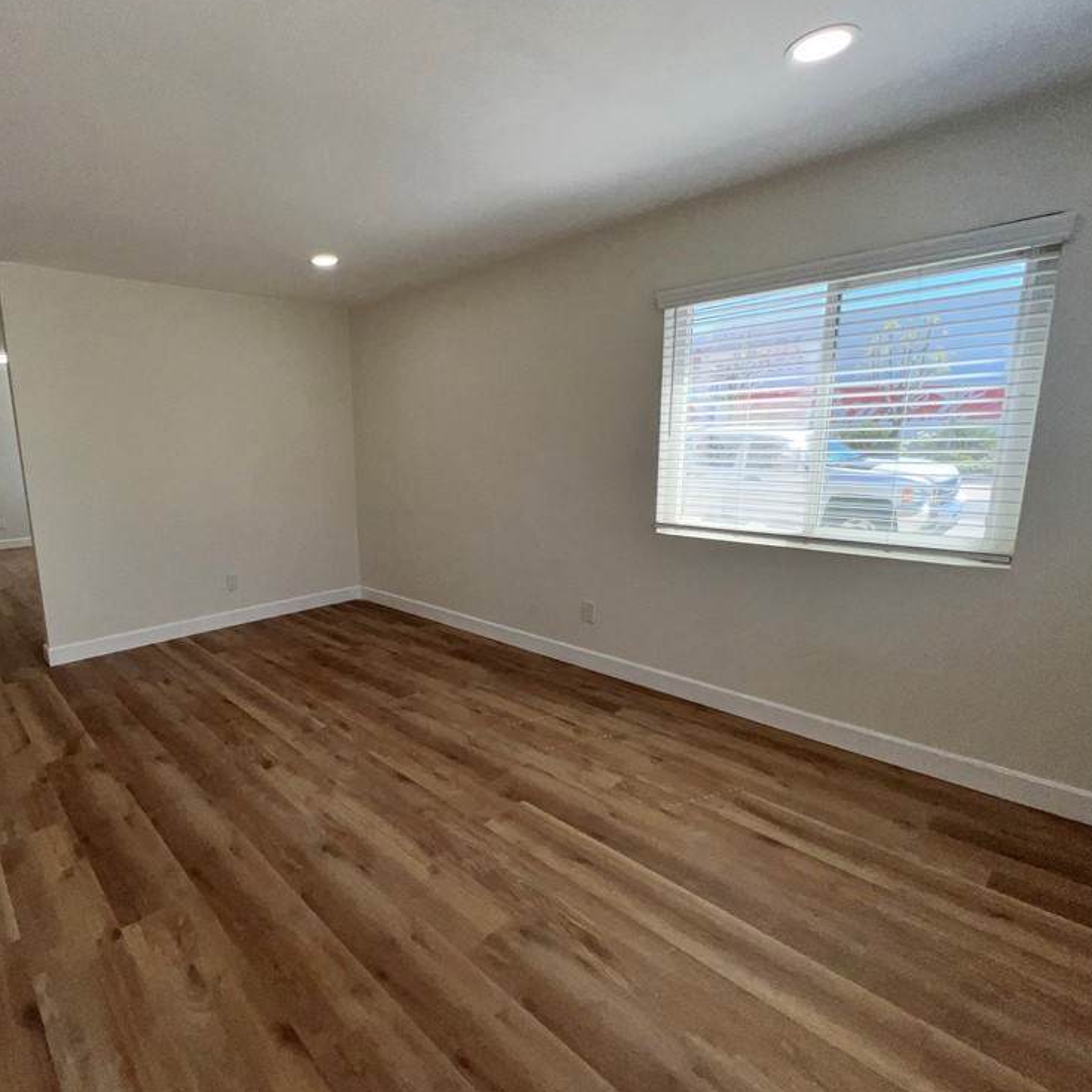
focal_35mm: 16
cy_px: 551
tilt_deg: -10.8
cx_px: 401
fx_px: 571
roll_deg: +1.4
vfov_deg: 87.4
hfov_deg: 85.5
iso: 25
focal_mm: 1.57
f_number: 1.8
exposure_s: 1/633
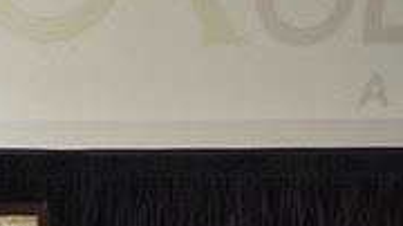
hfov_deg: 16.6
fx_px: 1260
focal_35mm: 118
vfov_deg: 9.8
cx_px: -199
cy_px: 373
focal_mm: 35
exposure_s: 1/60
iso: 200
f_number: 5
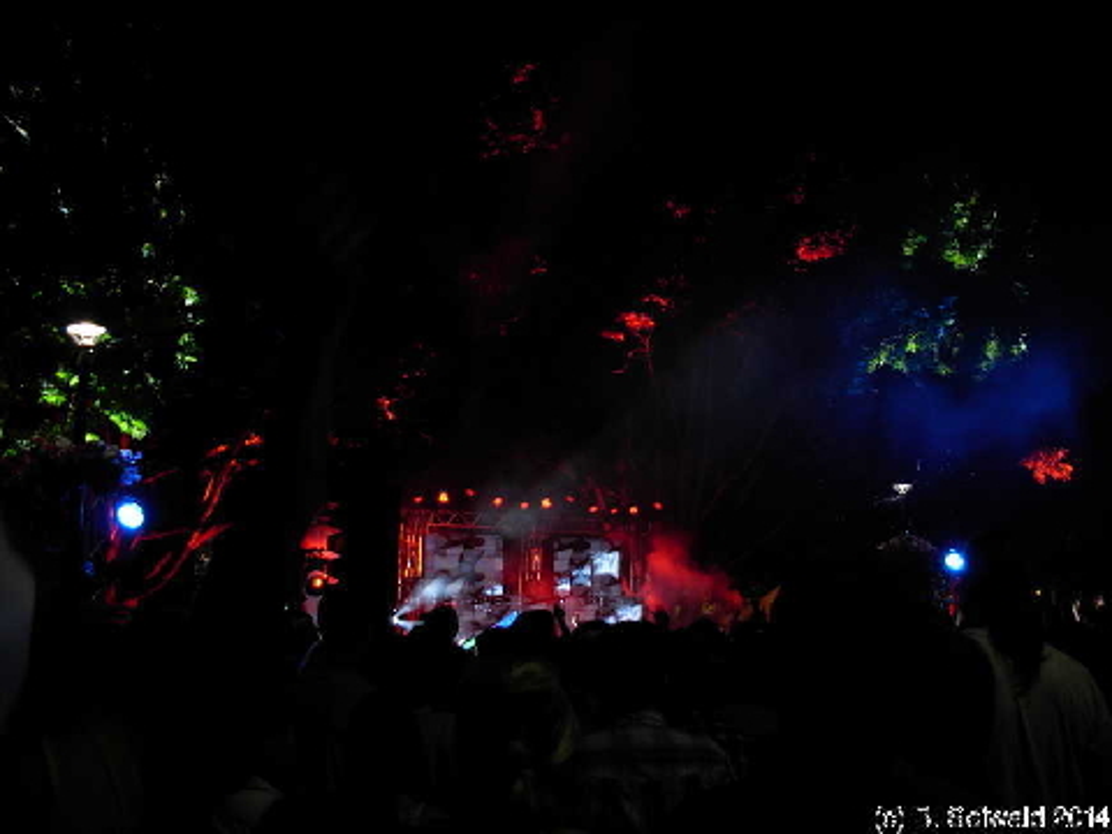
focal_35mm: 38
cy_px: 417
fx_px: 1221
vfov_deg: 37.7
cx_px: 556
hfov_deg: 49.0
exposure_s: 1/24.6
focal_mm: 6.3
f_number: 2.9
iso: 79
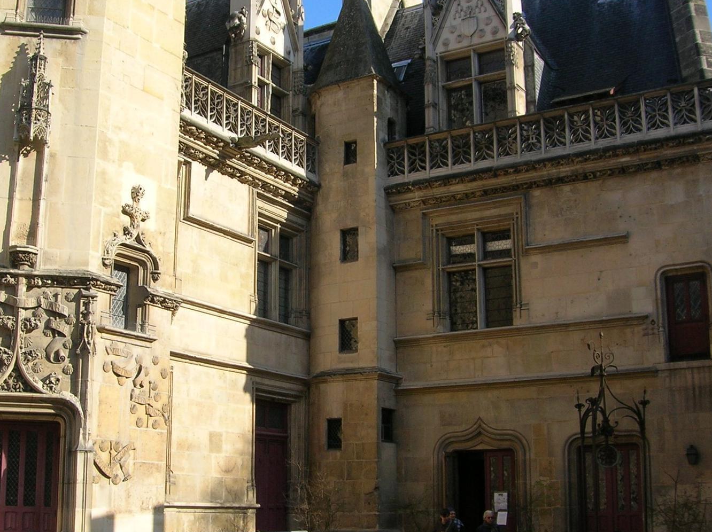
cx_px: 295
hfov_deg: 38.8
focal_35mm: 49
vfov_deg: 29.6
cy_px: 285
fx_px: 1007
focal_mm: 5.7
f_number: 4.9
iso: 50
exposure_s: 1/270
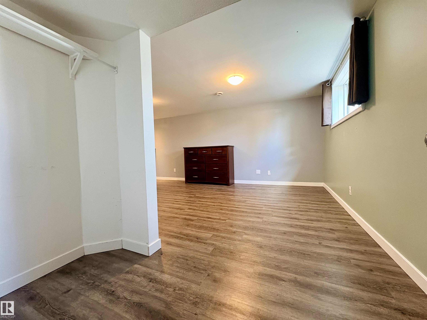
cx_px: 214
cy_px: 160
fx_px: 173
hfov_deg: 102.1
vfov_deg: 85.7
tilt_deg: -1.5
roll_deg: +2.2
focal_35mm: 14
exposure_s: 1/60
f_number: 2.2
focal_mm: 2.22
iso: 400
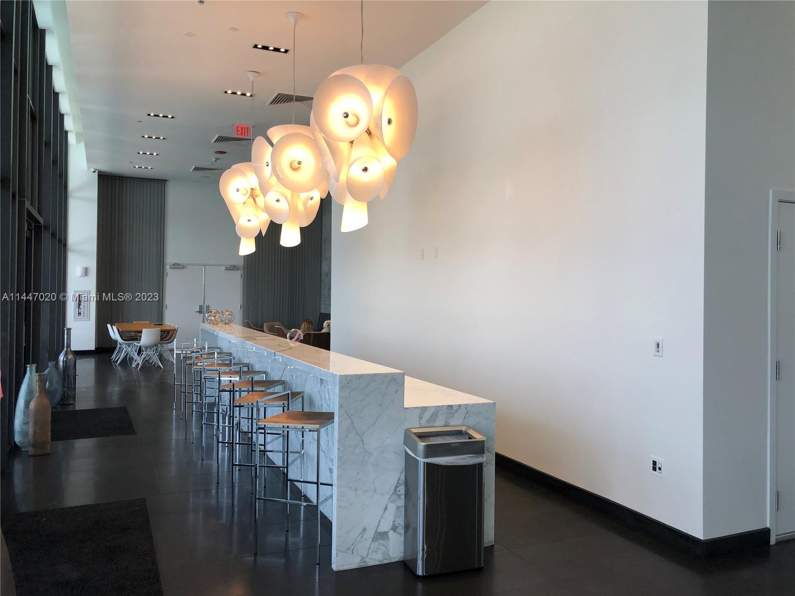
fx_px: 643
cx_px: 398
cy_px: 298
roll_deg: -1.0
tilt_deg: +0.8
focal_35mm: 28
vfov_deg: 49.7
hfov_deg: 63.4
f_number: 1.8
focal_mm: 4
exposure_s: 1/120
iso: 50
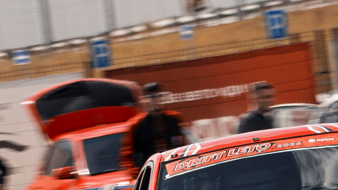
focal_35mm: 1328
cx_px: 296
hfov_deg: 1.6
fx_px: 11904
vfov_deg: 0.9
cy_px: 252
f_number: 10
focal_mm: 200
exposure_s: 1/125
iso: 100
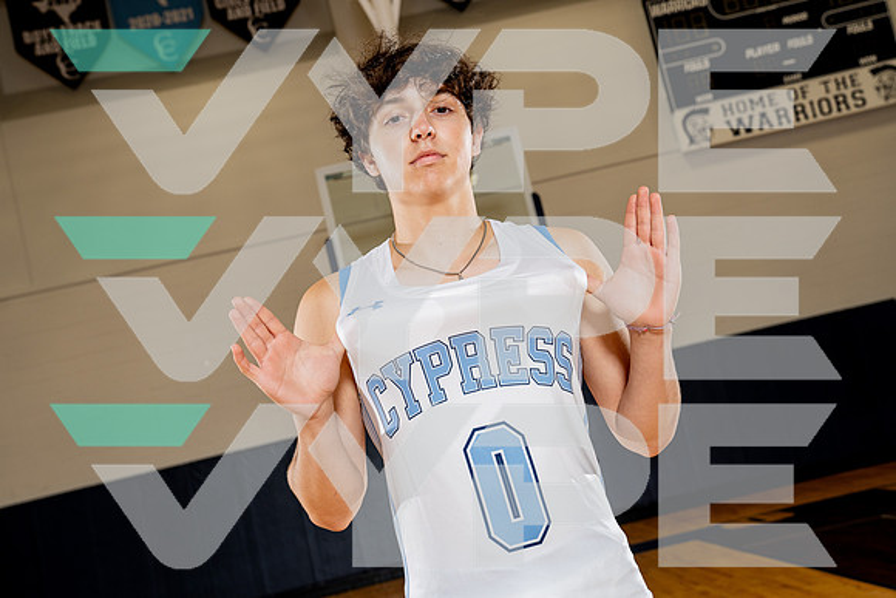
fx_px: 1120
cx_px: 448
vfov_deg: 29.9
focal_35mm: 45
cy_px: 299
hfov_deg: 43.6
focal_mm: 45
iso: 400
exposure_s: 1/250
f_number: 5.6
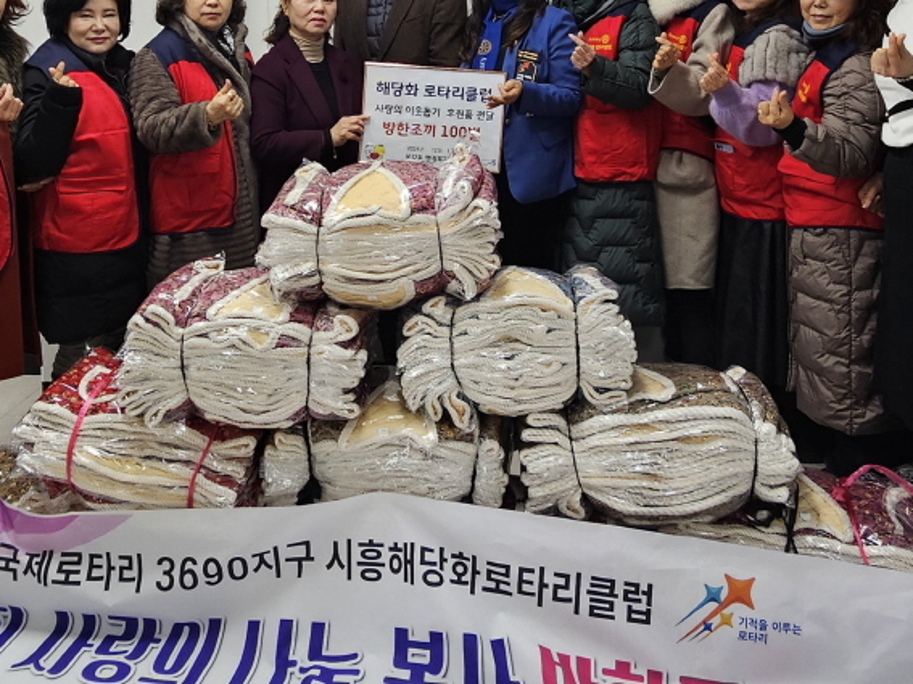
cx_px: 420
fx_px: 870
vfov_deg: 40.0
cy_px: 77
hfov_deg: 55.3
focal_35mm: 33
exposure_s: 1/60
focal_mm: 2.2
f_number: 2.2
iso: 80
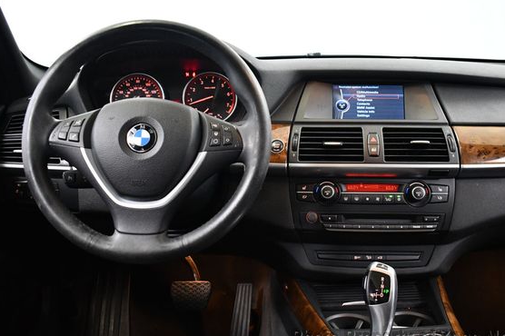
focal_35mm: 38
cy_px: 160
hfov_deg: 50.6
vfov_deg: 35.0
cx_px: 281
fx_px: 533
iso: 3600
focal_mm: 22
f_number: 3.8
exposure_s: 1/60
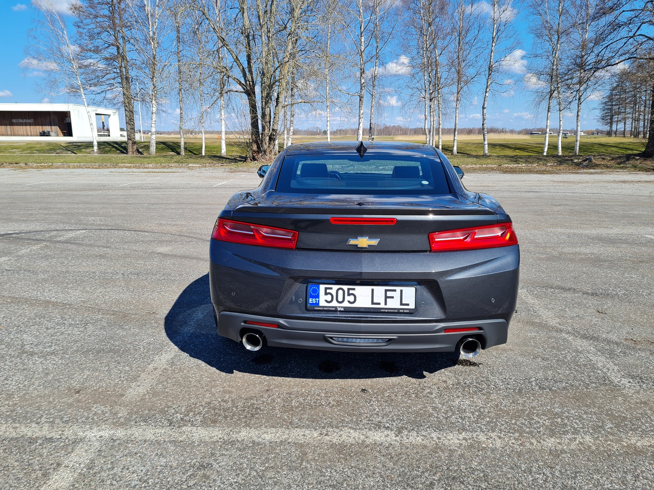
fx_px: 491
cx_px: 327
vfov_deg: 53.1
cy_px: 245
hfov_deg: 67.3
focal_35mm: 26
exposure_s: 1/1864
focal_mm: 5.4
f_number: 1.8
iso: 50
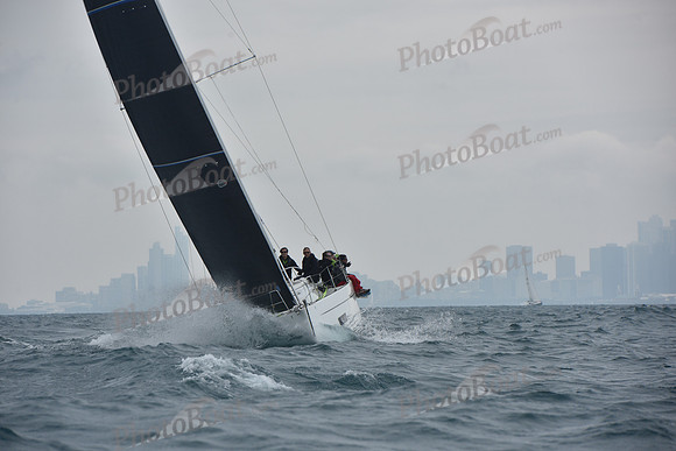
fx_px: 3756
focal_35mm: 200
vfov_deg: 6.9
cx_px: 338
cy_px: 226
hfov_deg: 10.3
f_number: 8
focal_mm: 200
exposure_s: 1/800
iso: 250
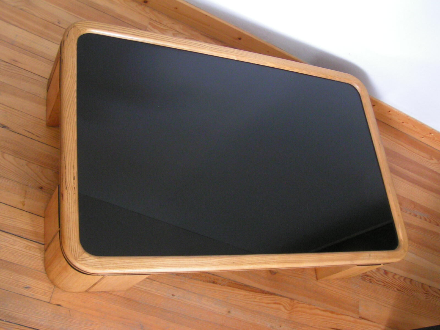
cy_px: 165
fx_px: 483
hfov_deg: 49.0
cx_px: 220
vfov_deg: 37.7
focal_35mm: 38
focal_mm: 5.8
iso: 200
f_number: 2.8
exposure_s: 1/15
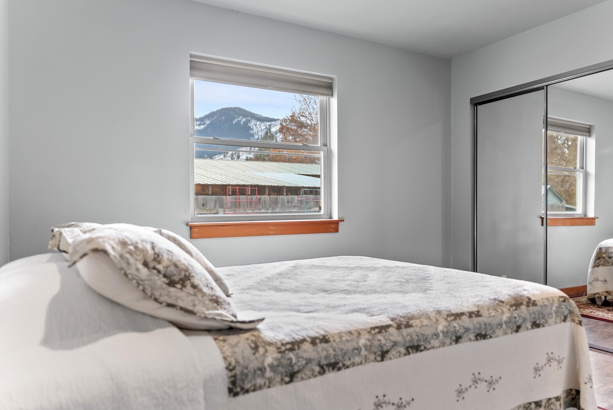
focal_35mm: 26
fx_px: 443
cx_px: 325
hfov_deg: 69.3
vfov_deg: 49.6
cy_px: 210
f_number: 2.8
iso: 250
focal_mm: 24
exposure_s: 1/10
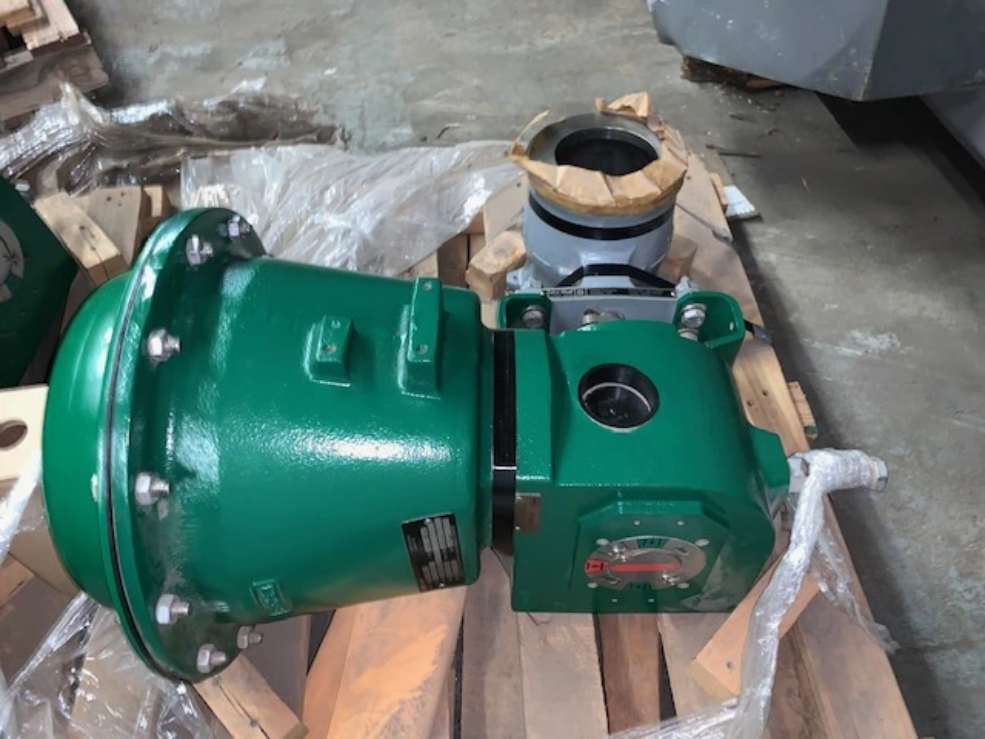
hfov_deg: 67.3
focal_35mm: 26
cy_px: 370
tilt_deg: -53.7
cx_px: 492
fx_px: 740
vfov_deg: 53.1
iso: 100
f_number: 1.8
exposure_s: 1/7
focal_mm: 4.25
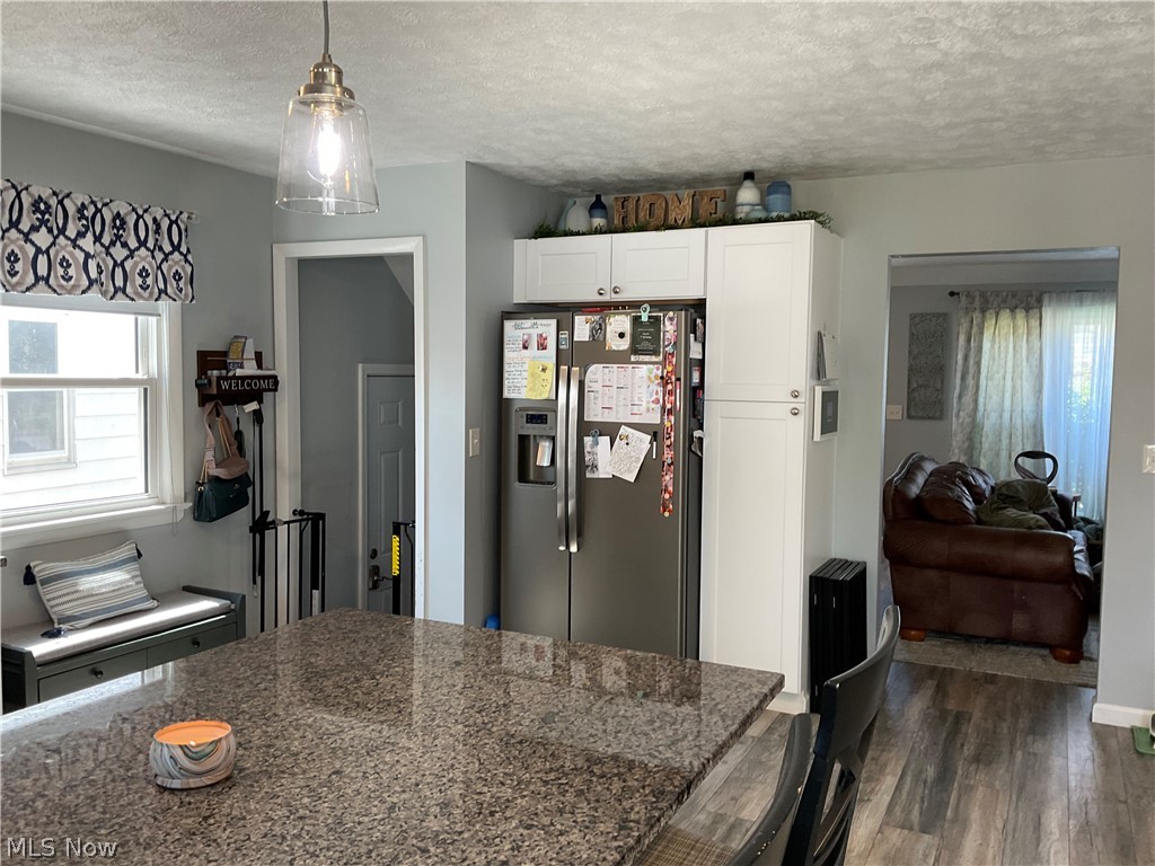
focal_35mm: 29
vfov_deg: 48.2
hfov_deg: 61.7
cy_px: 433
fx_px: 968
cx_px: 578
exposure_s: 1/60
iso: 50
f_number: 1.8
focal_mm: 3
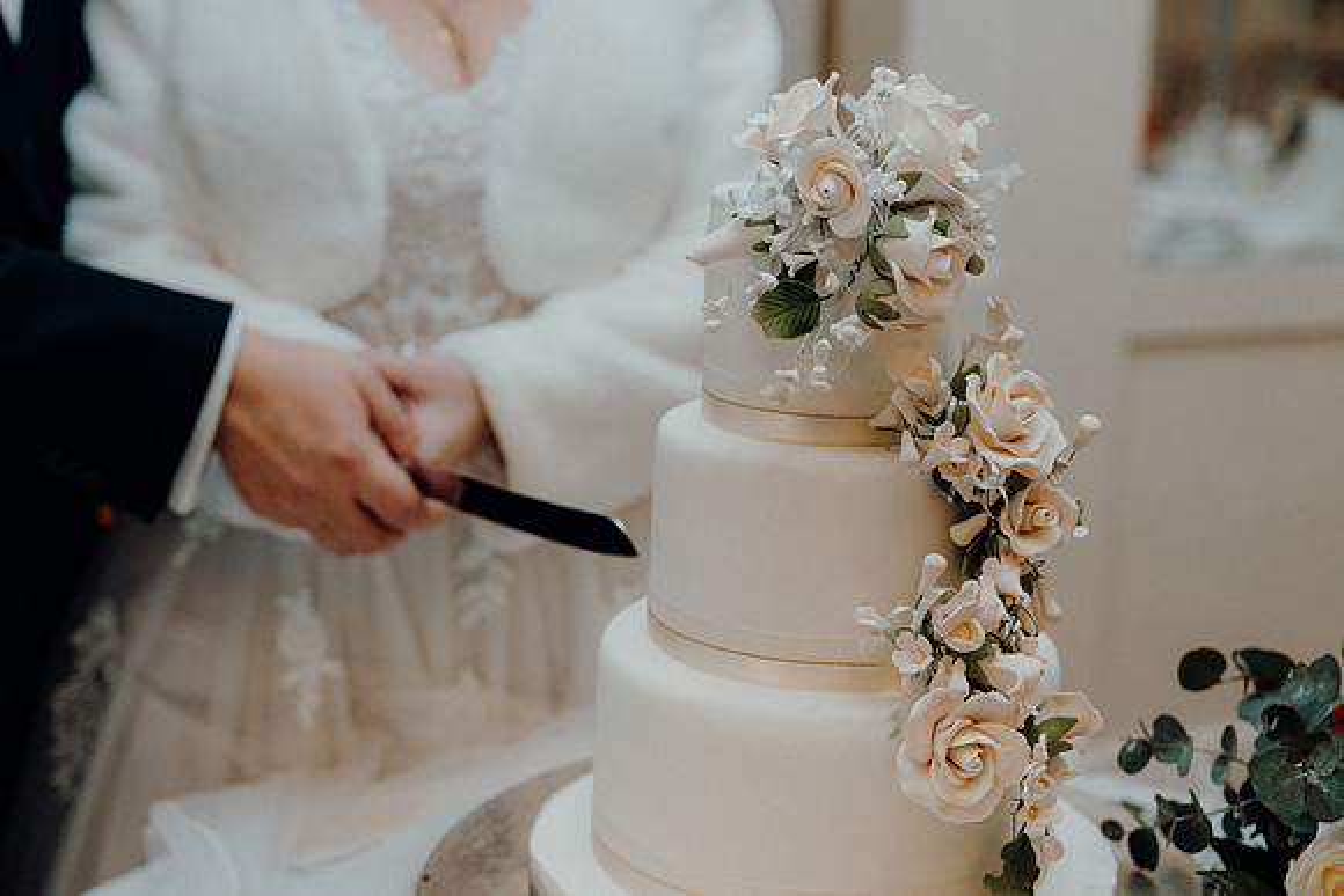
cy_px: 448
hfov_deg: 37.5
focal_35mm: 53
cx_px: 672
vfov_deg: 25.5
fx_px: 1979
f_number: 3.5
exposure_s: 1/200
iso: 2500
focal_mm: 53
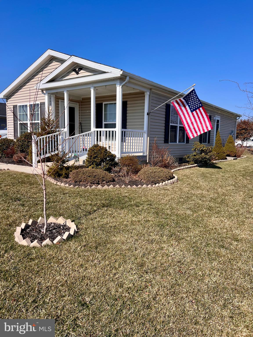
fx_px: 253
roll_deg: -1.0
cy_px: 168
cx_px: 126
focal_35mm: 26
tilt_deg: -6.2
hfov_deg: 53.1
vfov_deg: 67.3
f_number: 1.5
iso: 50
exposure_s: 1/4444
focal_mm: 5.7
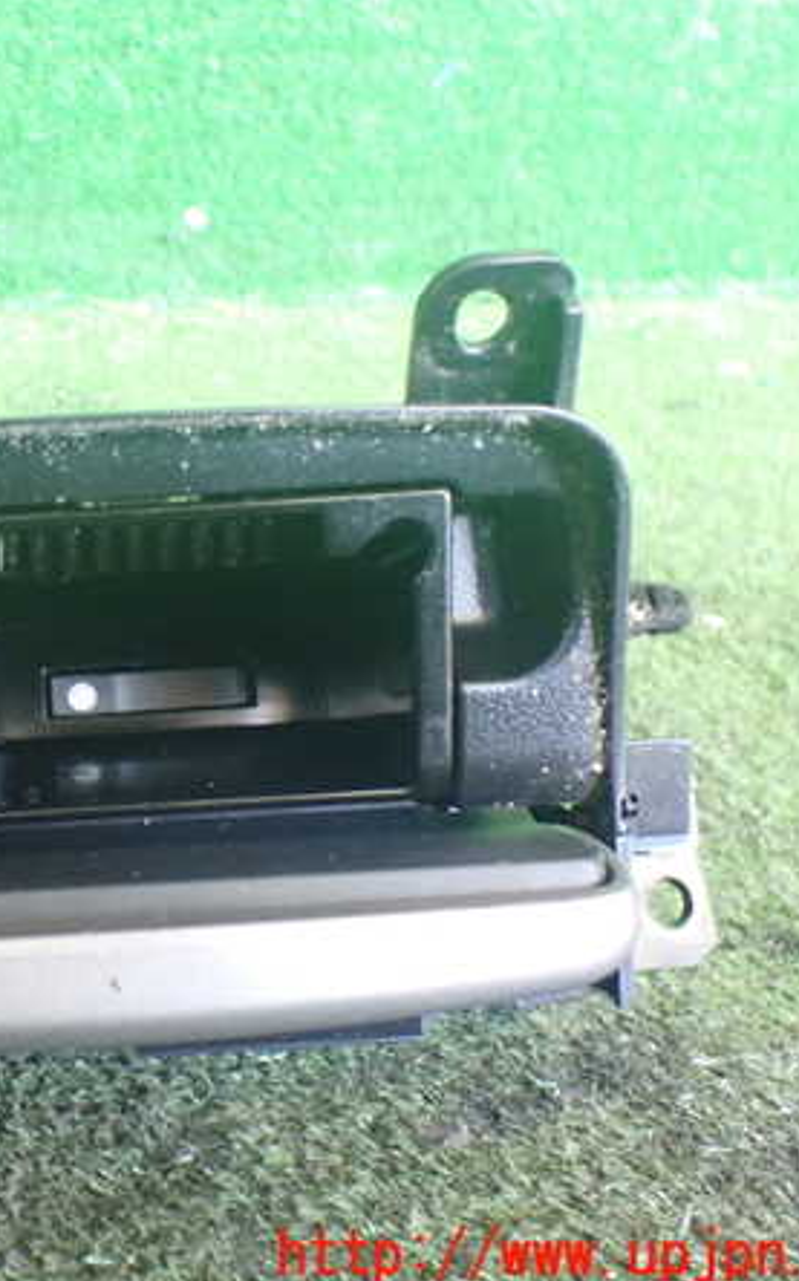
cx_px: 63
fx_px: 1500
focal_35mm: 43
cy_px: 643
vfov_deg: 46.2
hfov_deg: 28.5
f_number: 2.3
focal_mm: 5.4
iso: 800
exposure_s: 1/60
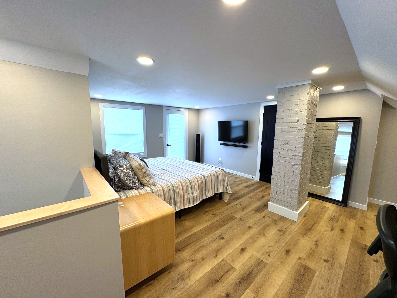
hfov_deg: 102.1
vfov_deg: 85.7
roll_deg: -0.7
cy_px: 149
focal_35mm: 14
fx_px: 161
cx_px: 198
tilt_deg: -8.4
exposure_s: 1/120
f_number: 2.2
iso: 100
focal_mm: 2.22
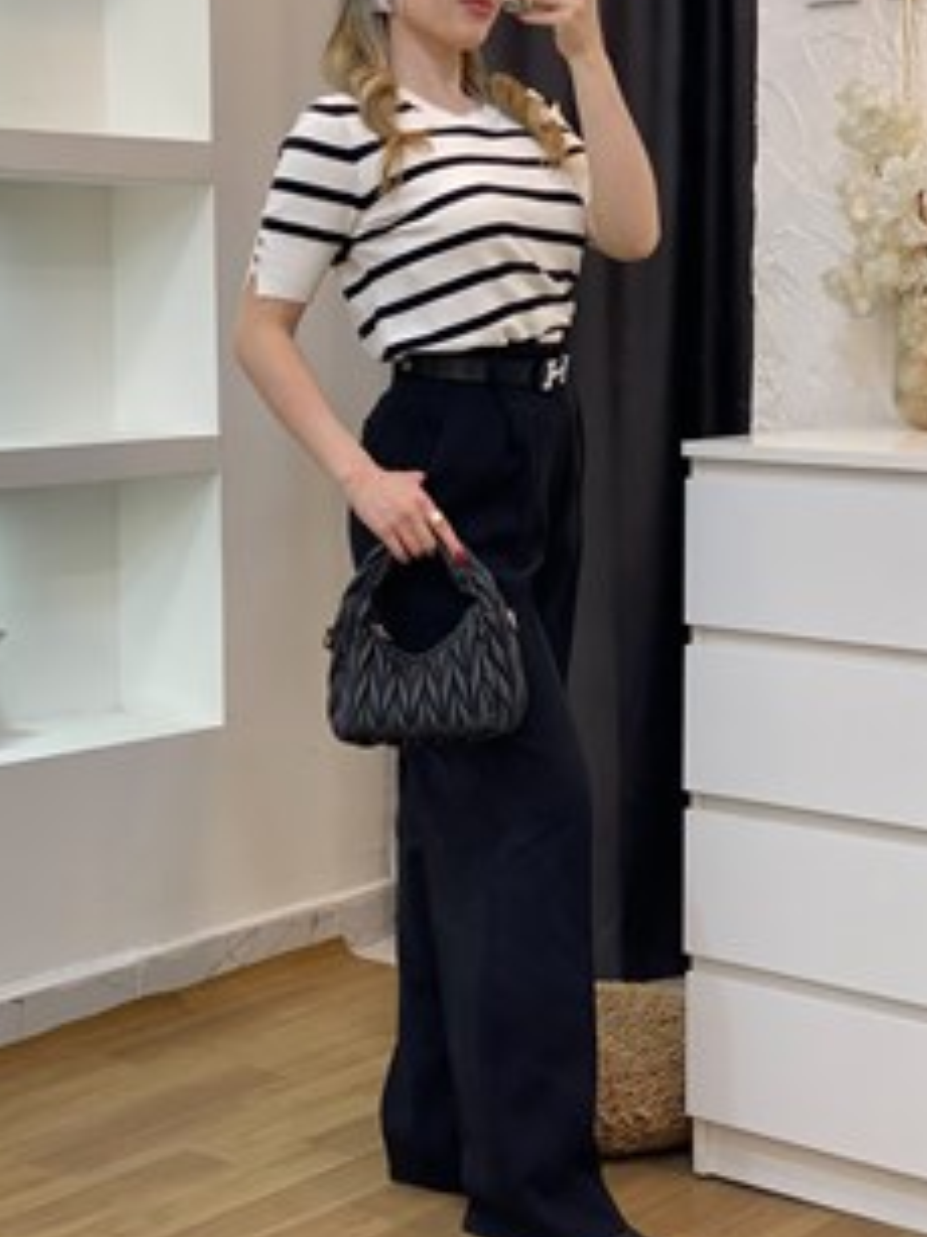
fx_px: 2501
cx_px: 427
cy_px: 574
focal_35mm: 70
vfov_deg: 27.8
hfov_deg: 21.0
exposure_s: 1/100
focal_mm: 6
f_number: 2
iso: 100
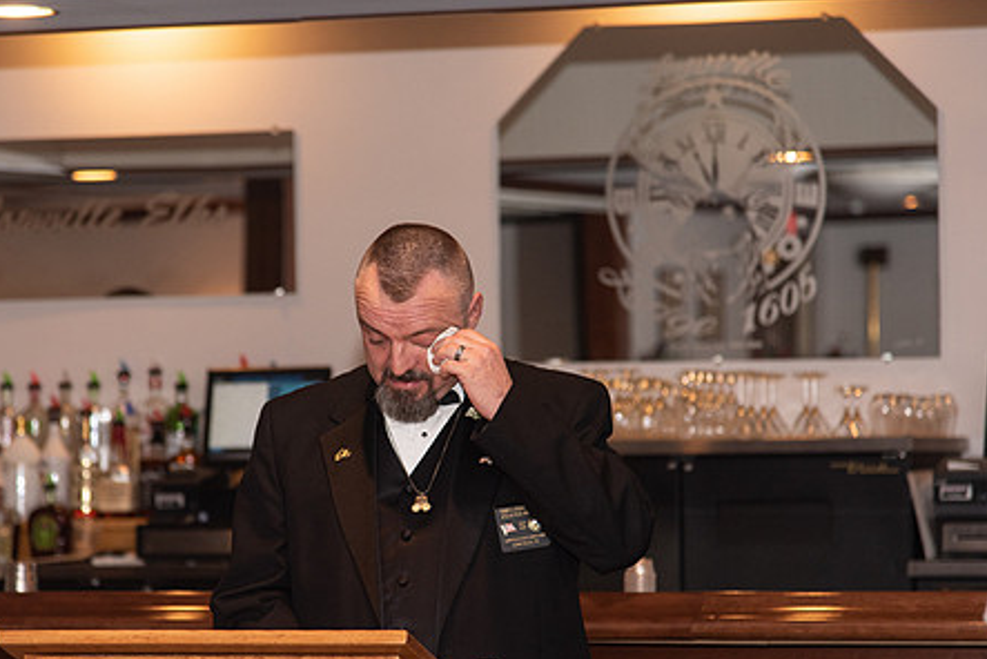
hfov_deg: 13.1
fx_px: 4307
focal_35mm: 157
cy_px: 424
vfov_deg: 8.8
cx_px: 421
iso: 800
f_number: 4
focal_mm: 120
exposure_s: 1/200
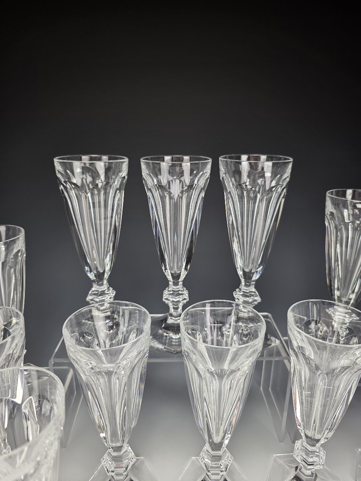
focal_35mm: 23
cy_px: 240
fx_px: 320
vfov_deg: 73.9
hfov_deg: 58.9
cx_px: 180
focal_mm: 6.3
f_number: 1.7
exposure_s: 1/100
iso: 160
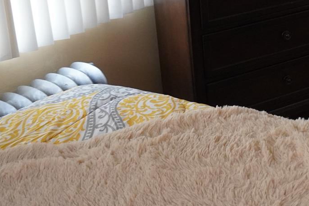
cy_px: -11
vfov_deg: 18.3
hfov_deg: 26.3
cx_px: 325
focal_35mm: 72
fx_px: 618
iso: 2000
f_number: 3.5
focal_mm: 16
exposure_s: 1/160
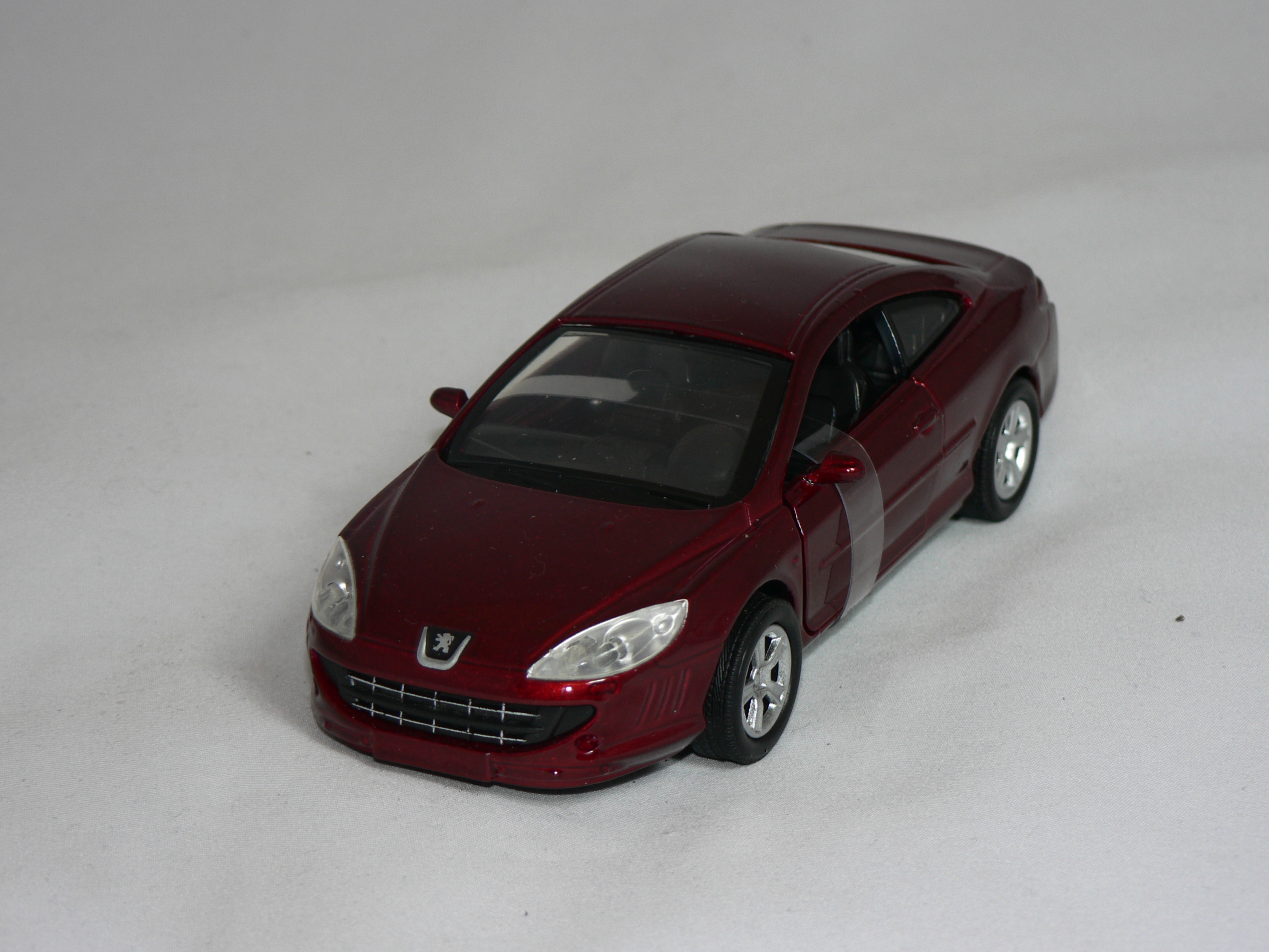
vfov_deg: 14.8
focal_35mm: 100
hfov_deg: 19.6
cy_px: 477
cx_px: 629
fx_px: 3666
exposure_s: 1/60
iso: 80
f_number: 3.2
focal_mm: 16.5
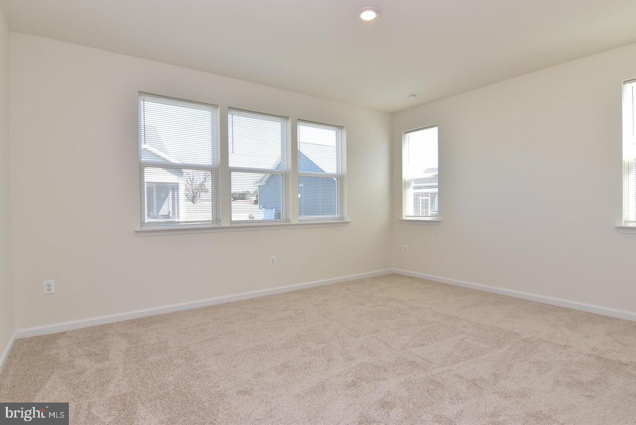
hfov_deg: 90.0
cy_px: 212
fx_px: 318
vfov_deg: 67.5
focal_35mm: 18
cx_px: 318
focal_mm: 12
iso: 800
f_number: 9
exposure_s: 1/160
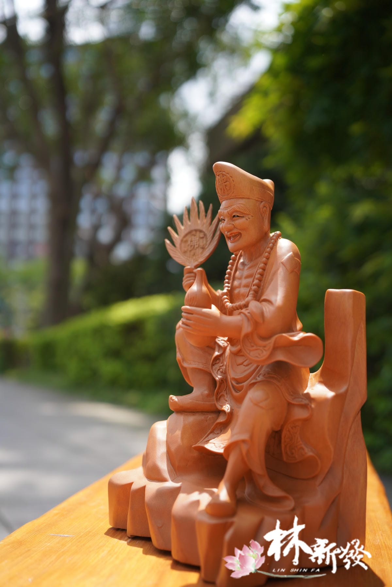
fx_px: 572
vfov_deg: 54.4
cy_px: 294
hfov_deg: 37.9
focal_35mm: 35
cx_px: 196
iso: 400
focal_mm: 35
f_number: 3.2
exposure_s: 1/4000
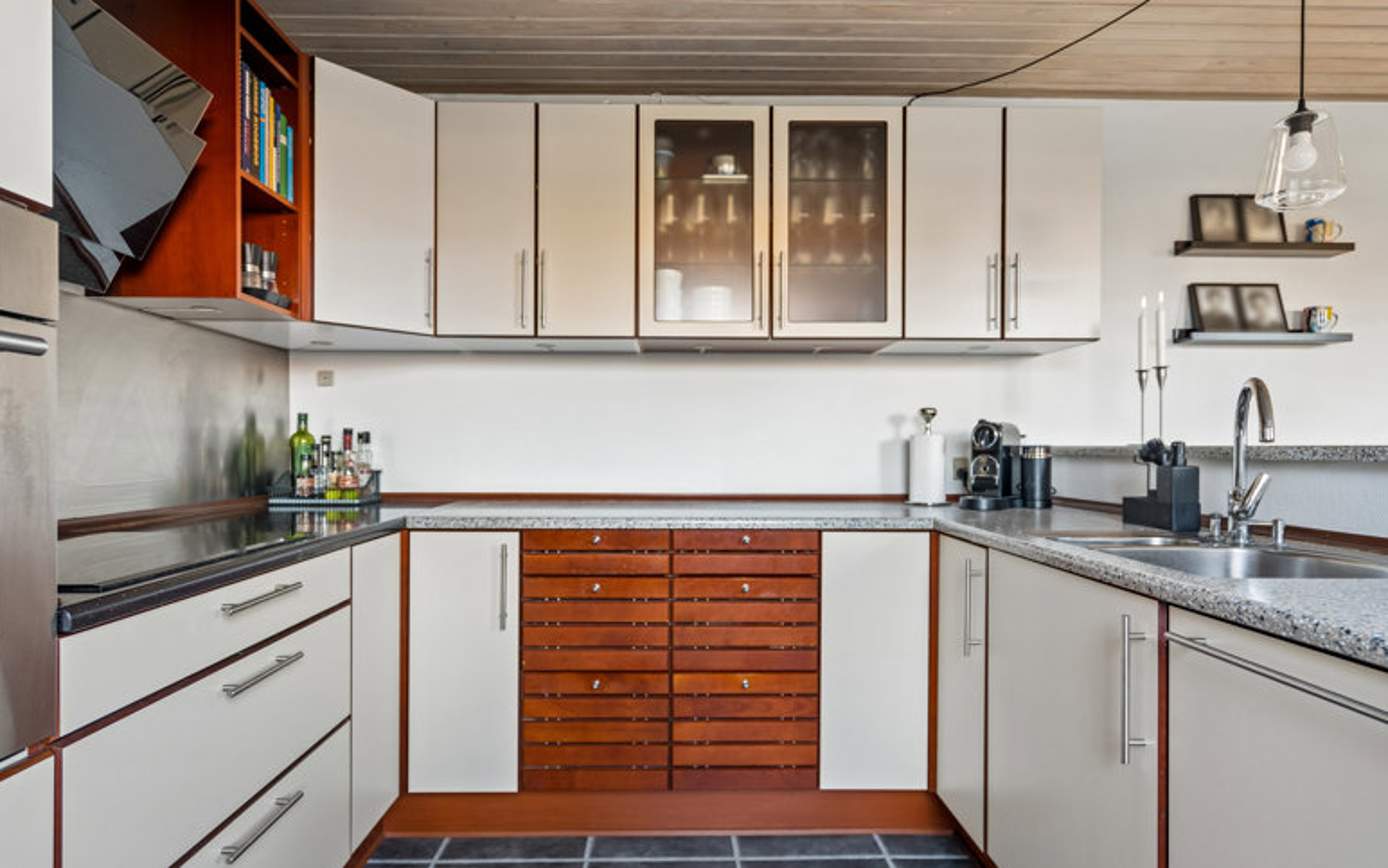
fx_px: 719
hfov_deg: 88.0
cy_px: 452
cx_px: 683
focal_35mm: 19
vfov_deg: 62.2
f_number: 4
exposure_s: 1/25
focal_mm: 18
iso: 400
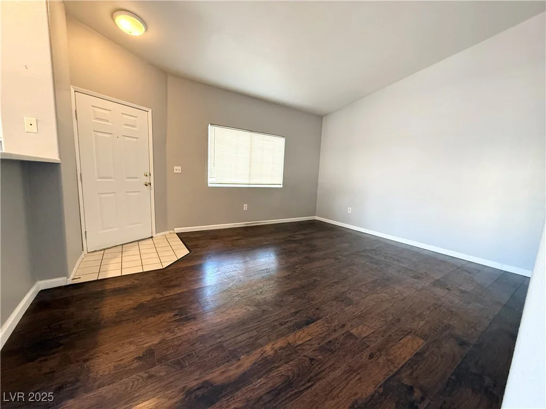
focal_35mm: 14
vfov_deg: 85.7
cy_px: 204
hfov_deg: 102.1
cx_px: 273
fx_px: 221
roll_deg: -2.6
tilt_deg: -7.2
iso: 250
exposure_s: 1/60
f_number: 2.2
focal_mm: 2.22
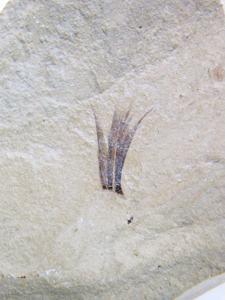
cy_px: 150
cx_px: 112
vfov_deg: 8.5
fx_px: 2011
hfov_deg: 6.4
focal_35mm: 232
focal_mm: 41.3
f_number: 5.6
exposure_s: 1/50
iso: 125
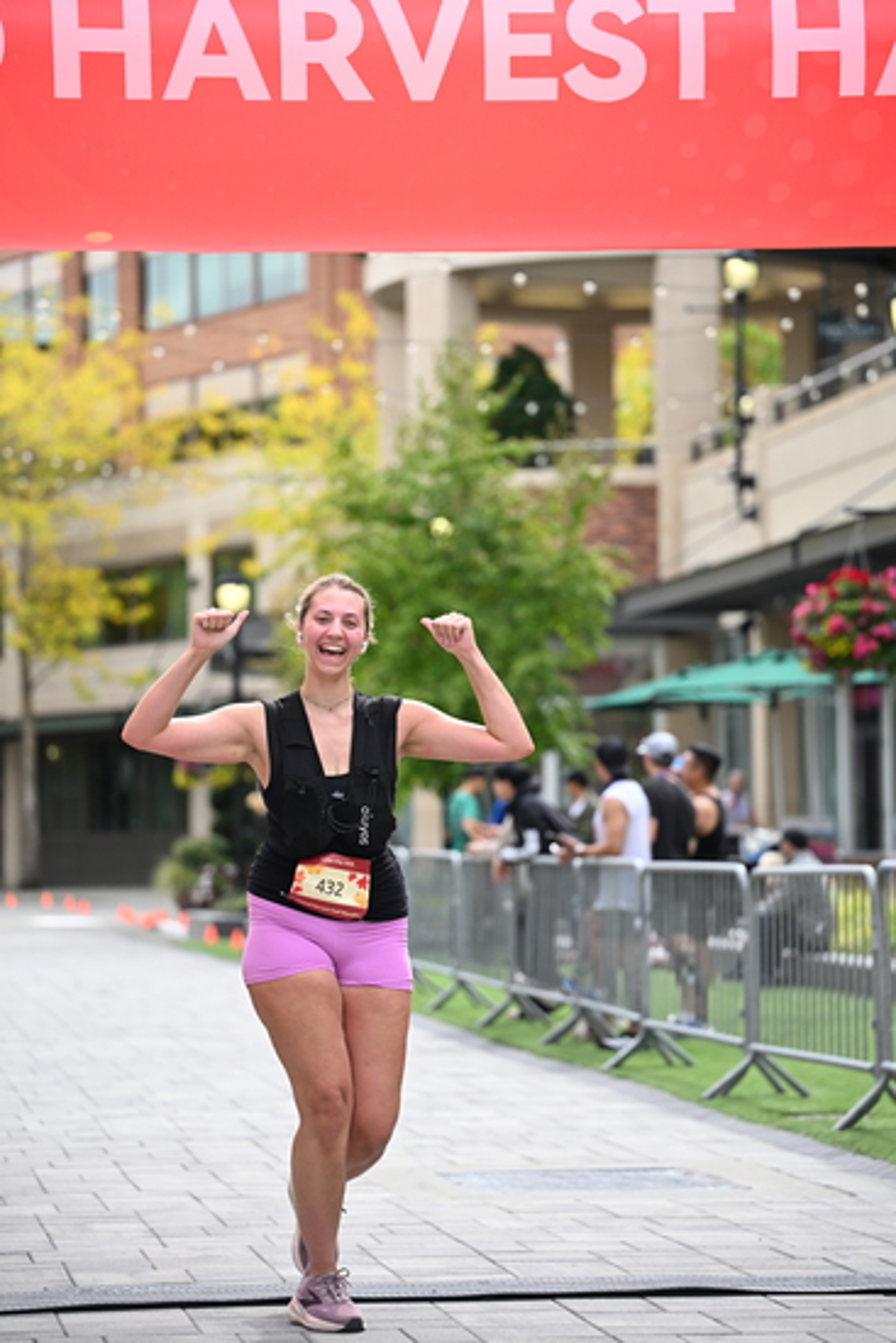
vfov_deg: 19.5
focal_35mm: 105
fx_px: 3917
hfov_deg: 13.0
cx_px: 448
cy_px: 672
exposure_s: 1/2500
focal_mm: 105
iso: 640
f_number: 2.8
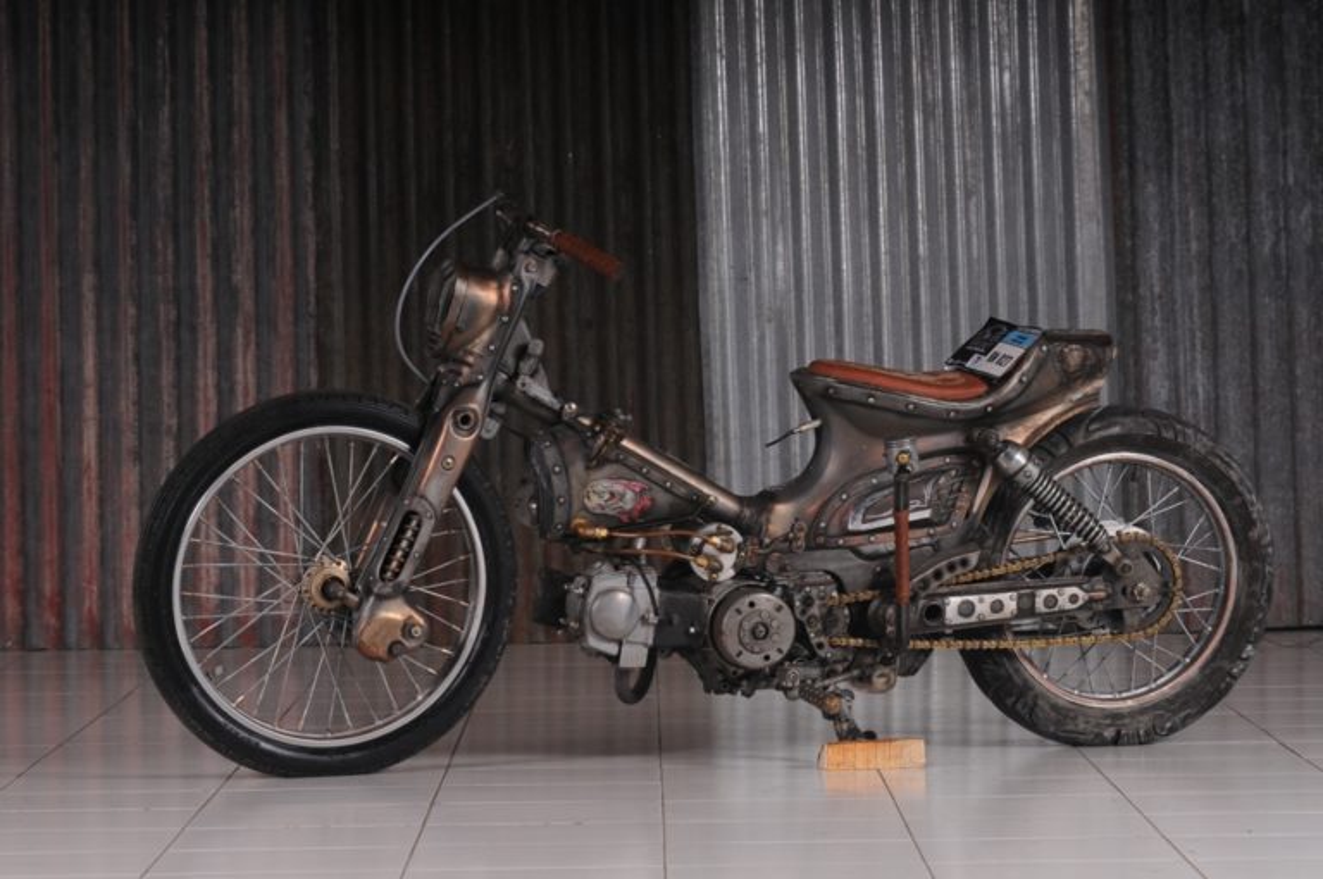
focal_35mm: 158
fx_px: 5781
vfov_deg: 8.7
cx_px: 662
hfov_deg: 13.1
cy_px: 440
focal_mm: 105
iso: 400
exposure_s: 1/250
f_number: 11
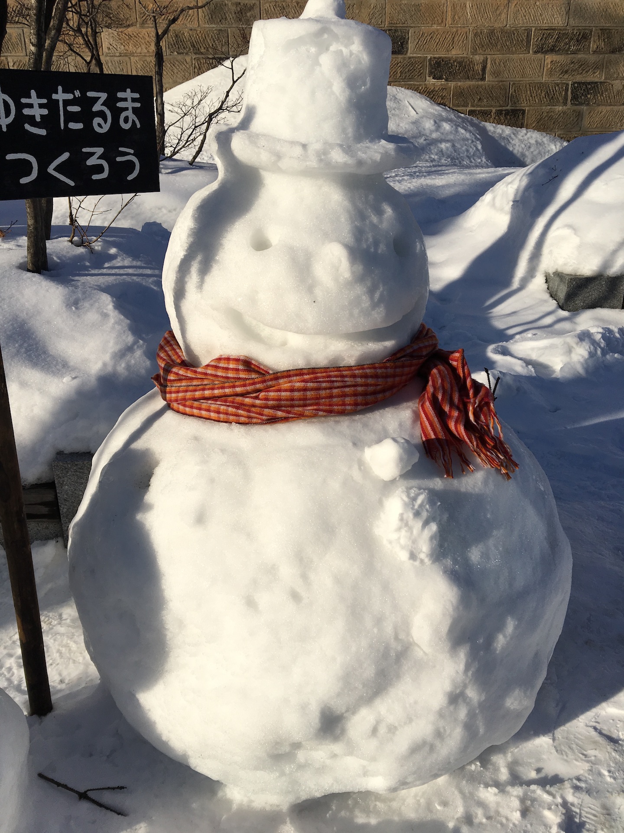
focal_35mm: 29
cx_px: 312
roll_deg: +0.4
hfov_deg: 48.2
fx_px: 697
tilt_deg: -21.1
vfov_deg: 61.7
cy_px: 416
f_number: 2.2
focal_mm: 4.15
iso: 25
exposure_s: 1/3846
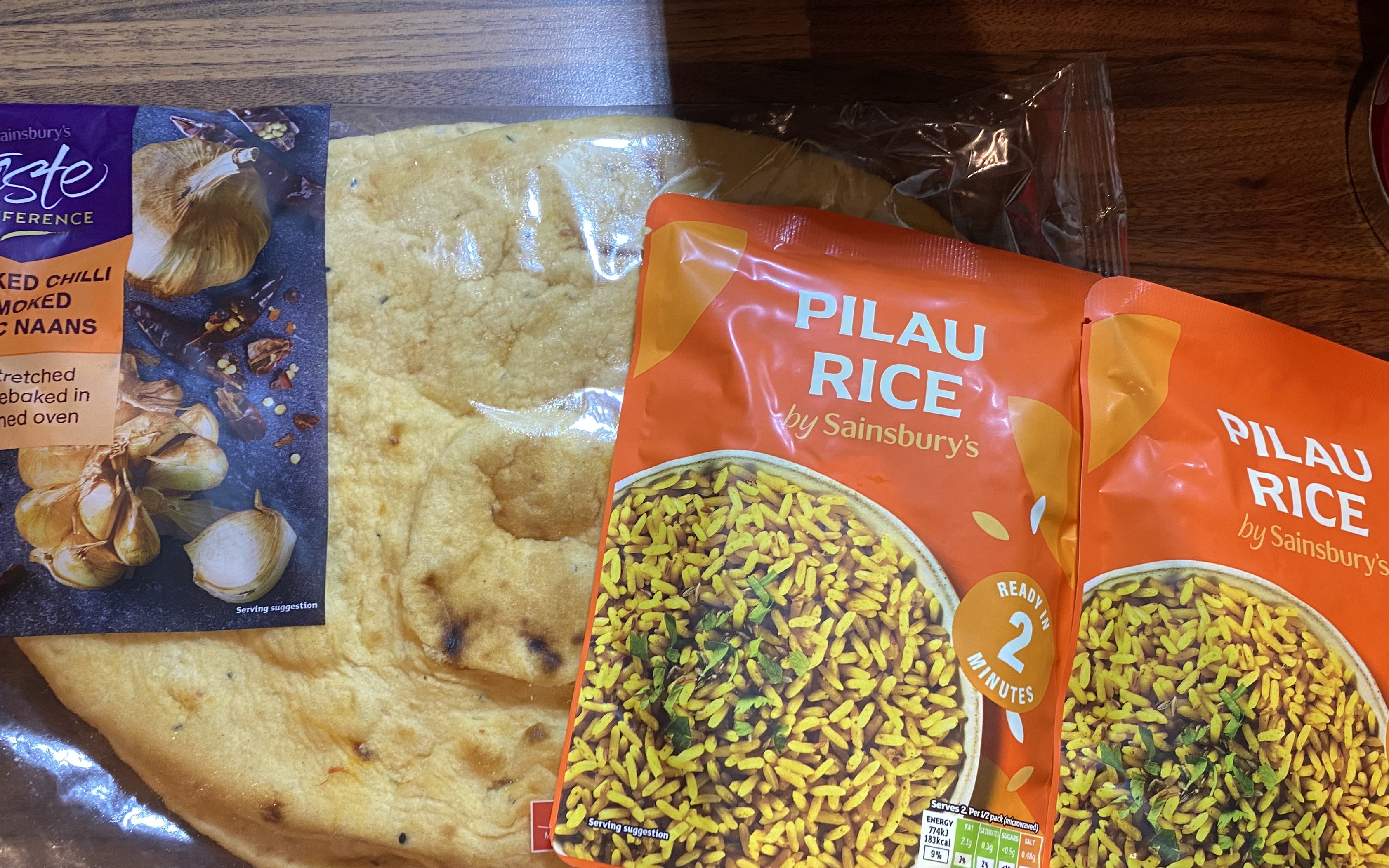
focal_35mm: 33
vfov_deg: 38.2
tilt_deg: -78.0
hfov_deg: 58.0
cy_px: 522
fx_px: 1249
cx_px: 628
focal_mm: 4.25
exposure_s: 1/50
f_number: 1.8
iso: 160
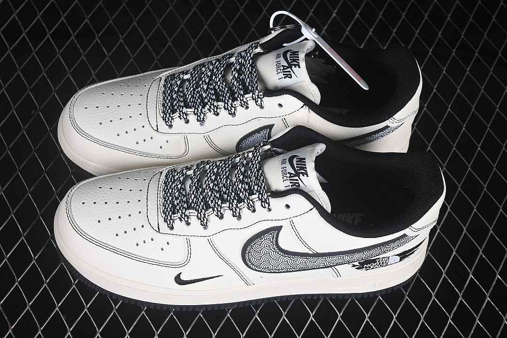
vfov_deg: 18.2
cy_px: 169
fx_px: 1056
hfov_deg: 27.0
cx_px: 254
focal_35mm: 75
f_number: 7.1
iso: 160
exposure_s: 1/80
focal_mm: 50
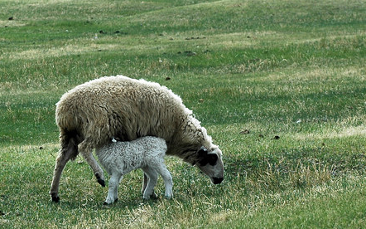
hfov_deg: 9.6
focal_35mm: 218
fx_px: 2174
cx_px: 192
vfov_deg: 6.0
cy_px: 93
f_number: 8
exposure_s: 1/800
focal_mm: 90
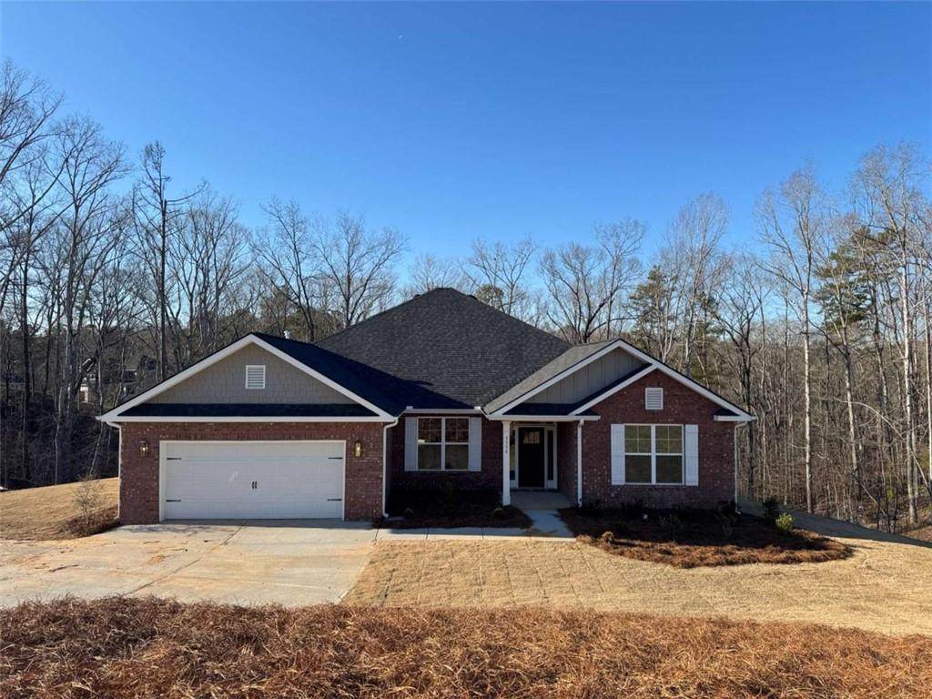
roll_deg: -0.7
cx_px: 466
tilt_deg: +1.4
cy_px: 350
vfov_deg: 56.8
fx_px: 646
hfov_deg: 71.6
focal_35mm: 24
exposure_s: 1/3247
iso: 80
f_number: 1.78
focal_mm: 6.76
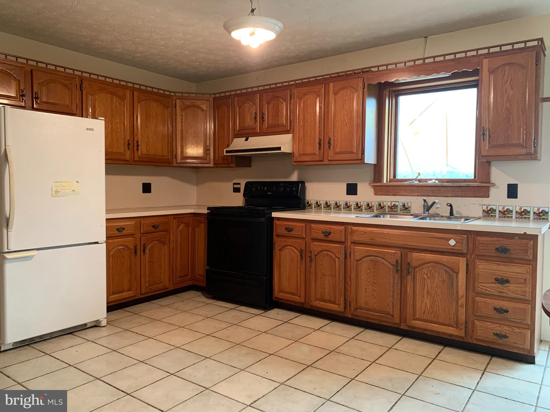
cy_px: 206
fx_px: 413
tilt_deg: -2.0
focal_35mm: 26
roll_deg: -0.6
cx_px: 275
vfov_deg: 53.1
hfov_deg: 67.3
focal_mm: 4.25
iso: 250
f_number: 1.8
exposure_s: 1/40
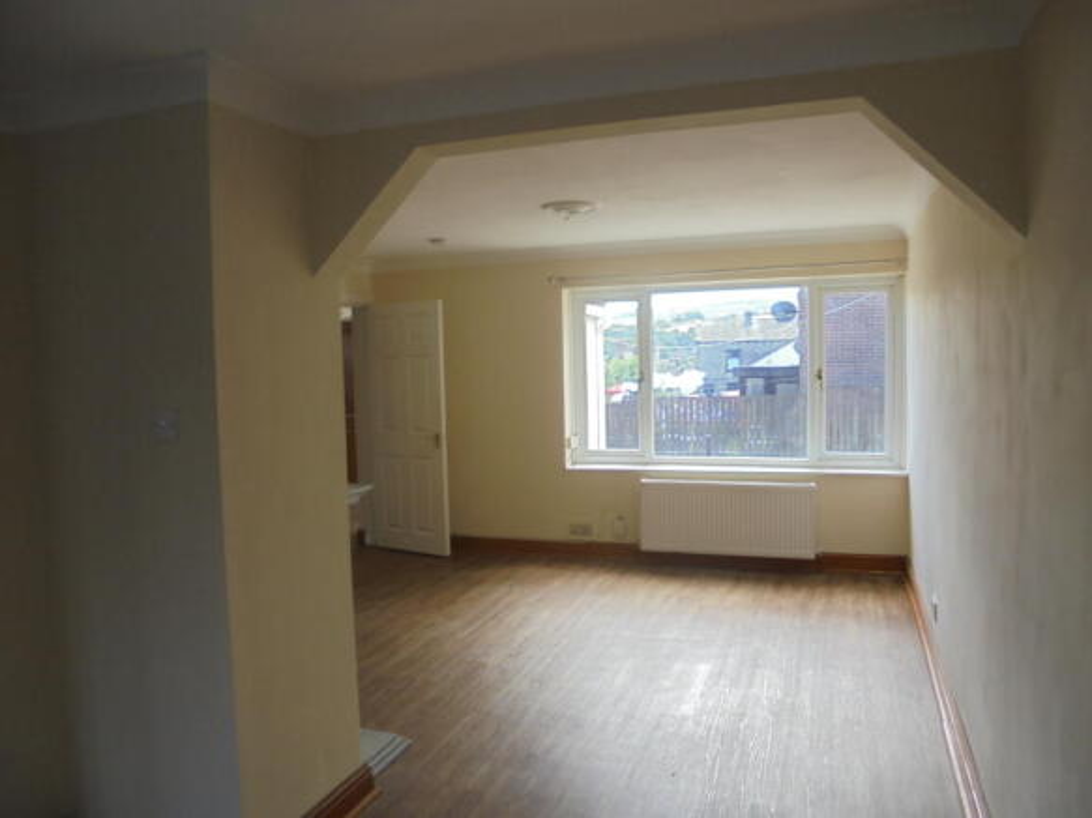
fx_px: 820
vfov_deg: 53.0
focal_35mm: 26
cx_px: 546
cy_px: 409
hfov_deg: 67.3
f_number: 3.5
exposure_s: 1/50
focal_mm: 4.6
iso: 100
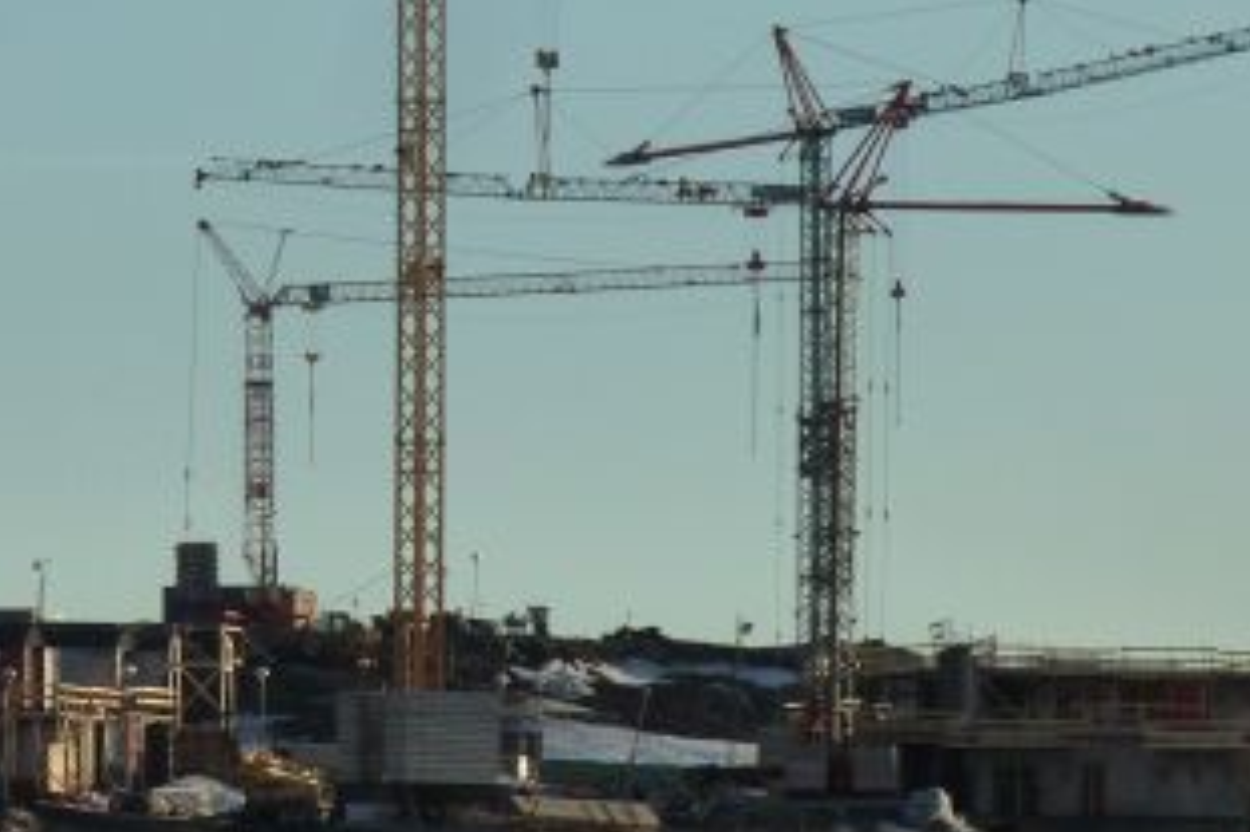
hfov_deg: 5.2
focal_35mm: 393
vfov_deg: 3.5
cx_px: 510
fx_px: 13638
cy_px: 157
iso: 125
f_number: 5.6
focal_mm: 24.1
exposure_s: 1/500
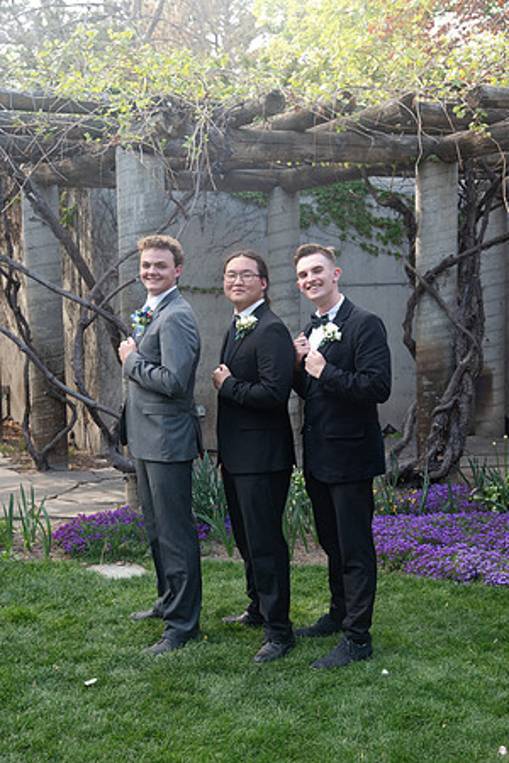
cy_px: 382
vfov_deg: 39.6
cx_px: 254
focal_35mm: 50
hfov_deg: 27.0
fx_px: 1060
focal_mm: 50
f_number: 5.6
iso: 500
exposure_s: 1/125
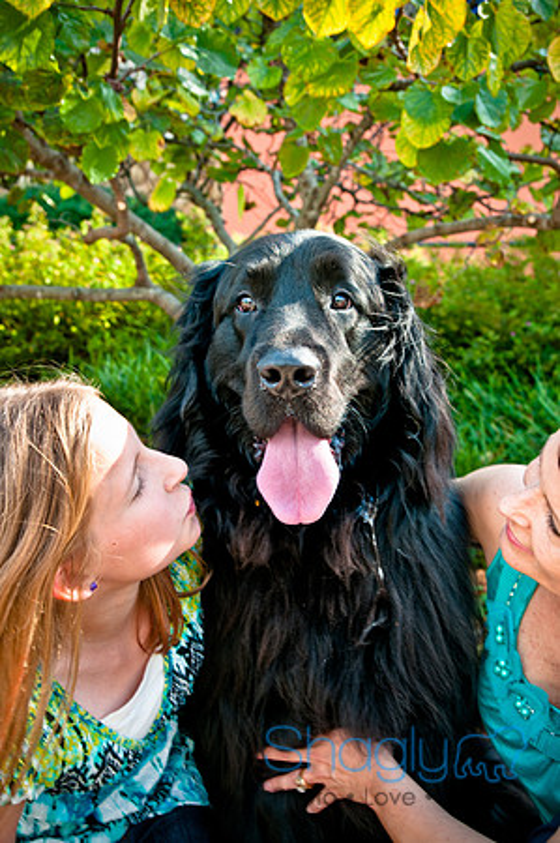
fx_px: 1052
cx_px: 280
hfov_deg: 29.8
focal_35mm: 45
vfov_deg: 43.6
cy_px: 422
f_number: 5.6
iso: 200
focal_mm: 30
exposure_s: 1/100
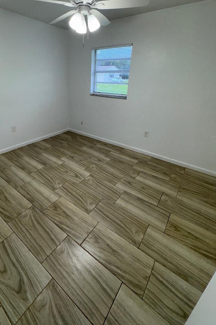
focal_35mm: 17
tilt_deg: -20.7
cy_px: 137
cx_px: 90
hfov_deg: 69.9
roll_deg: -0.7
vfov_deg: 92.5
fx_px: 153
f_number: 2.2
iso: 32
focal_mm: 2.22
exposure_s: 1/122
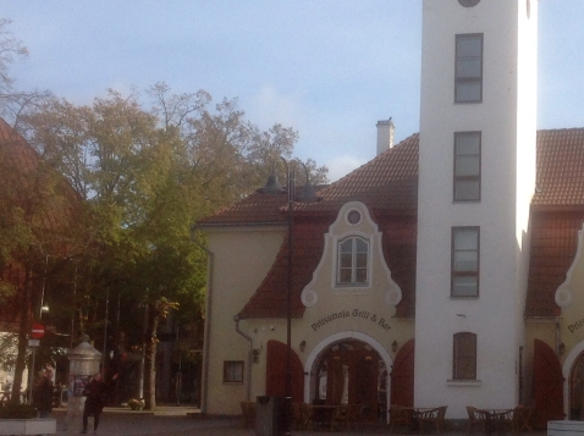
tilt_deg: +6.8
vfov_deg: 19.6
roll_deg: +0.1
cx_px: 437
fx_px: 1263
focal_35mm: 75
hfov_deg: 25.7
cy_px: 241
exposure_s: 1/1259
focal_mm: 4.28
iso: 50
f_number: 2.4
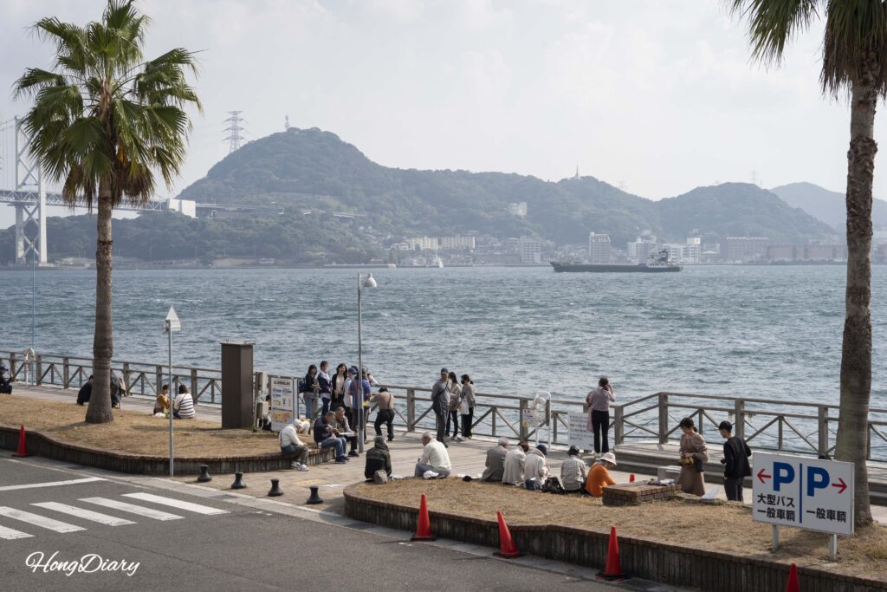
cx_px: 444
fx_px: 1478
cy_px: 296
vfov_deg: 22.6
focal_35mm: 60
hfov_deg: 33.4
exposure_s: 1/160
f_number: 11
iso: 100
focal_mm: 60
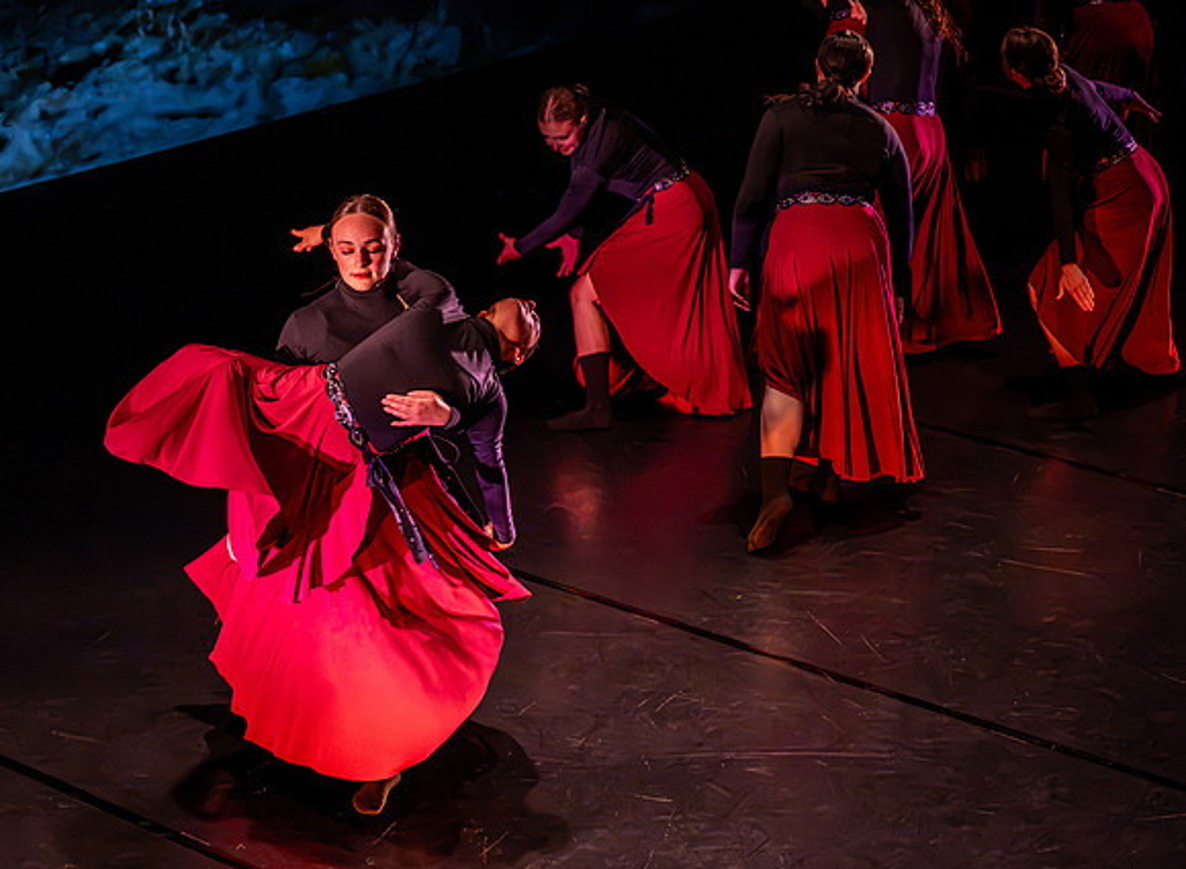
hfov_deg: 20.2
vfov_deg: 15.0
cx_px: 338
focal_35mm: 97
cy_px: 464
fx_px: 3307
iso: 3200
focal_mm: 70
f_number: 2.8
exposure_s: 1/320
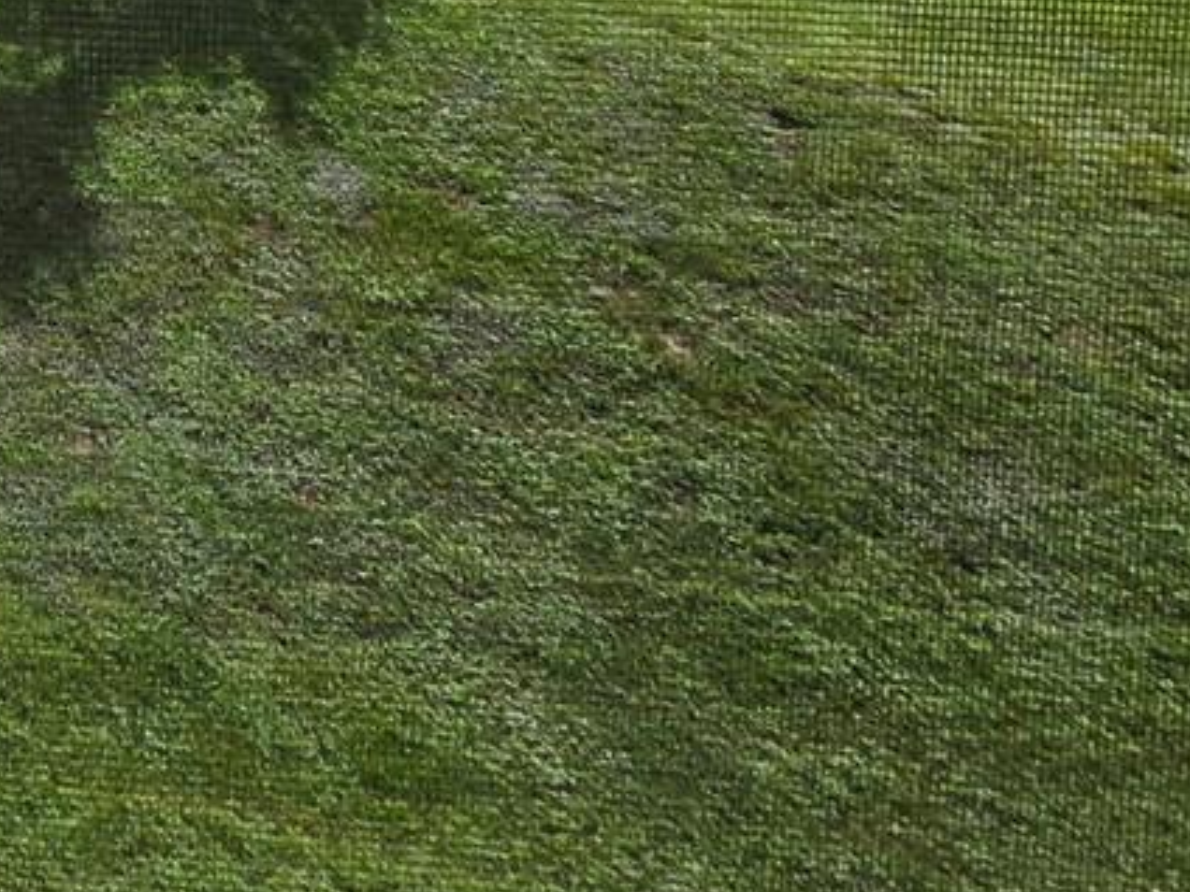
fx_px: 1684
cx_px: -446
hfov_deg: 29.3
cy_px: -575
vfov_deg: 22.2
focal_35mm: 49
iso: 100
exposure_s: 1/5521
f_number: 2.2
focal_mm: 2.2
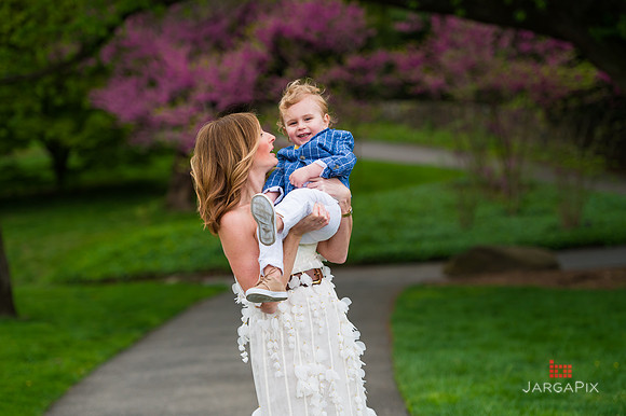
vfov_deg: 11.4
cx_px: 313
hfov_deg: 17.1
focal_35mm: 120
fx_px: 2085
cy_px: 208
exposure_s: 1/1000
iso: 200
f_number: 3.5
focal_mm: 120
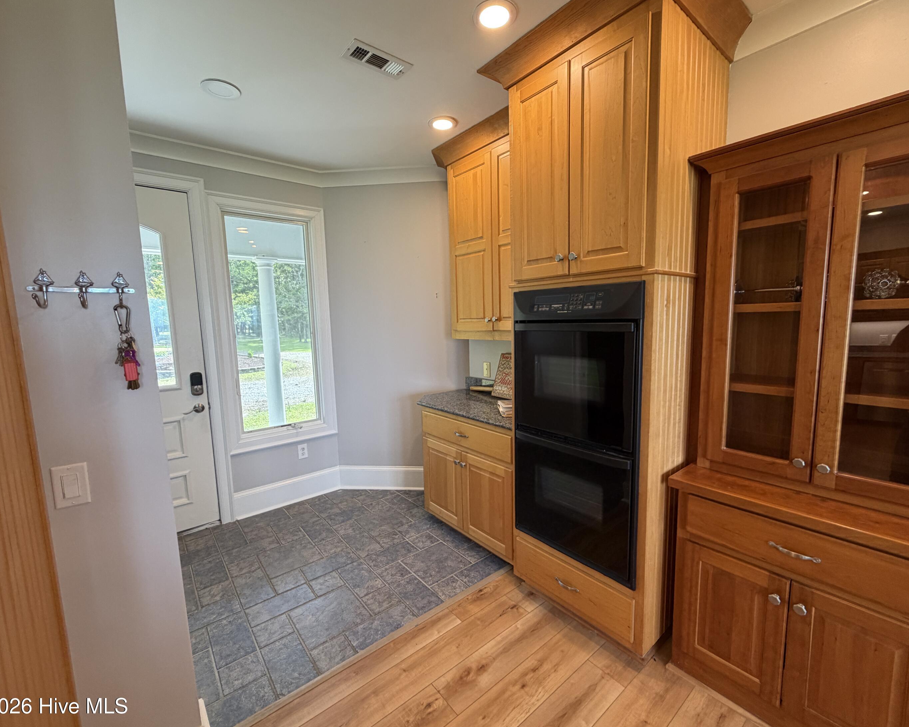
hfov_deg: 96.8
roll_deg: +1.8
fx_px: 404
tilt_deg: -6.6
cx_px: 467
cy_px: 366
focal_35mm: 15
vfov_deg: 84.0
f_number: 2.2
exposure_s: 1/120
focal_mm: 2.22
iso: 200
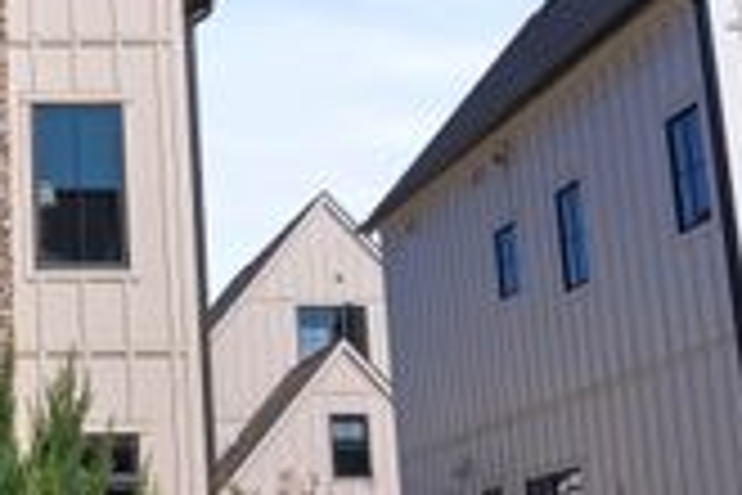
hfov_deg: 21.2
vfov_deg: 15.5
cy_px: 164
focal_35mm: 88
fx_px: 1814
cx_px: -193
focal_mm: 29
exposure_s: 1/1000
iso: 320
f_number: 9
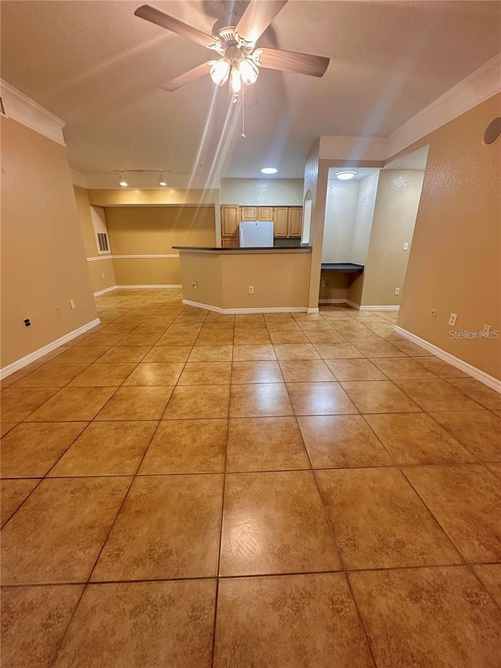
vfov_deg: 102.1
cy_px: 334
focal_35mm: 14
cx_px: 250
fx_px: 270
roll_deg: -0.1
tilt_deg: -18.8
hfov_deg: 85.7
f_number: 2.2
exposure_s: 1/60
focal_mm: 2.22
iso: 400
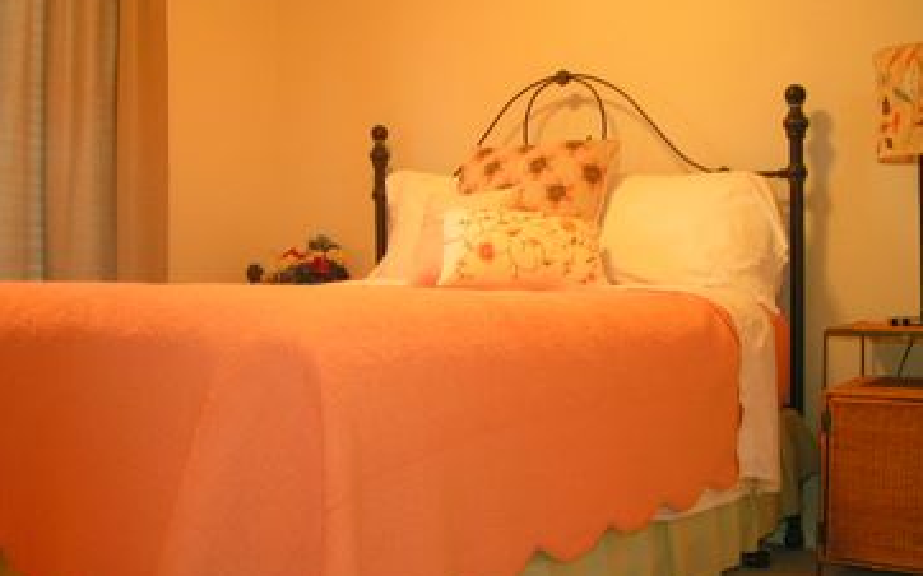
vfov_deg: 31.2
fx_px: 1031
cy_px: 311
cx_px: 464
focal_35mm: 41
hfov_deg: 48.2
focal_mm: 5.8
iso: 200
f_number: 2.8
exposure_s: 1/25
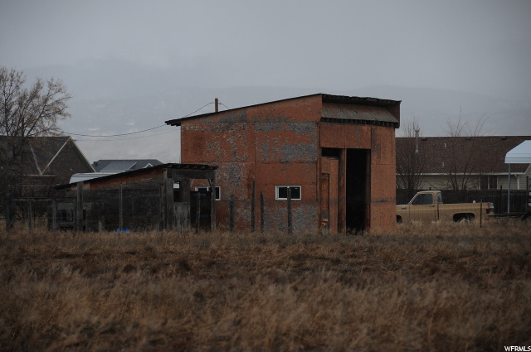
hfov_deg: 10.2
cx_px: 266
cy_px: 176
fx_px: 2983
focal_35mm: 202
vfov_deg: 6.8
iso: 400
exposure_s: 1/640
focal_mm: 135
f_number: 5.6
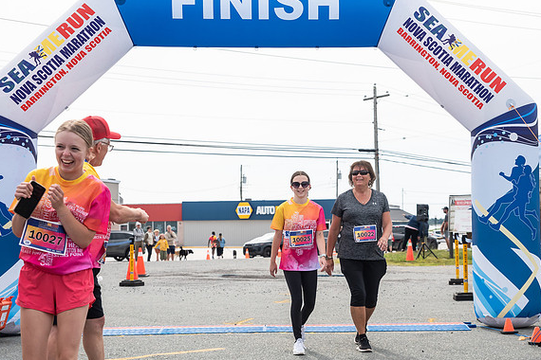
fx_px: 977
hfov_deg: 30.9
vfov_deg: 20.9
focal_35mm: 65
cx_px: 326
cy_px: 217
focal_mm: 52
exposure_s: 1/3200
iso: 800
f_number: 4
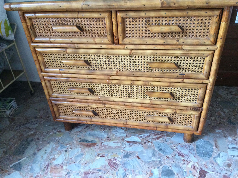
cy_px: 89
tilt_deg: -32.7
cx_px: 119
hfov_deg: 61.7
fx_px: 199
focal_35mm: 29
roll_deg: +2.9
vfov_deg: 48.2
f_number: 2.2
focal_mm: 4.15
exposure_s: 1/25
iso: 320
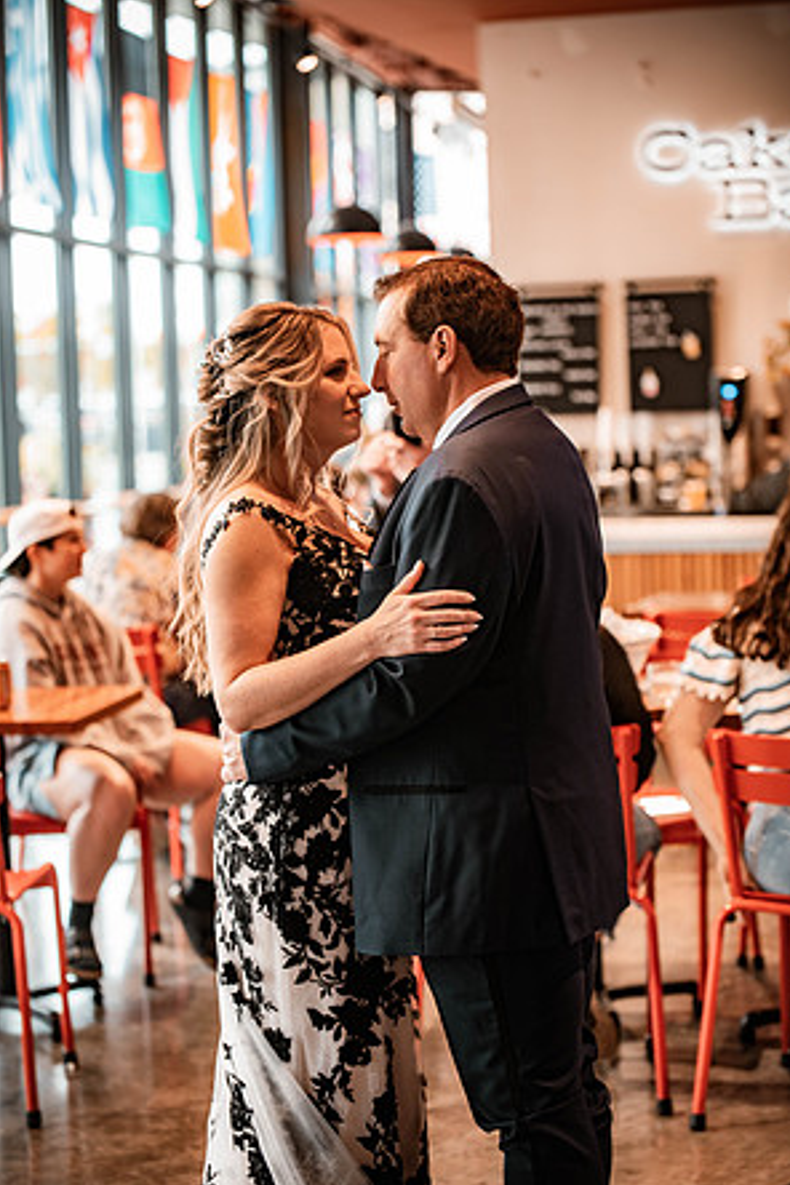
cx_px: 398
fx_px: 2501
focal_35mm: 76
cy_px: 598
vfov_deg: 26.7
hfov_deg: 17.9
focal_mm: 75
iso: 640
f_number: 2.8
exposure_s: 1/100
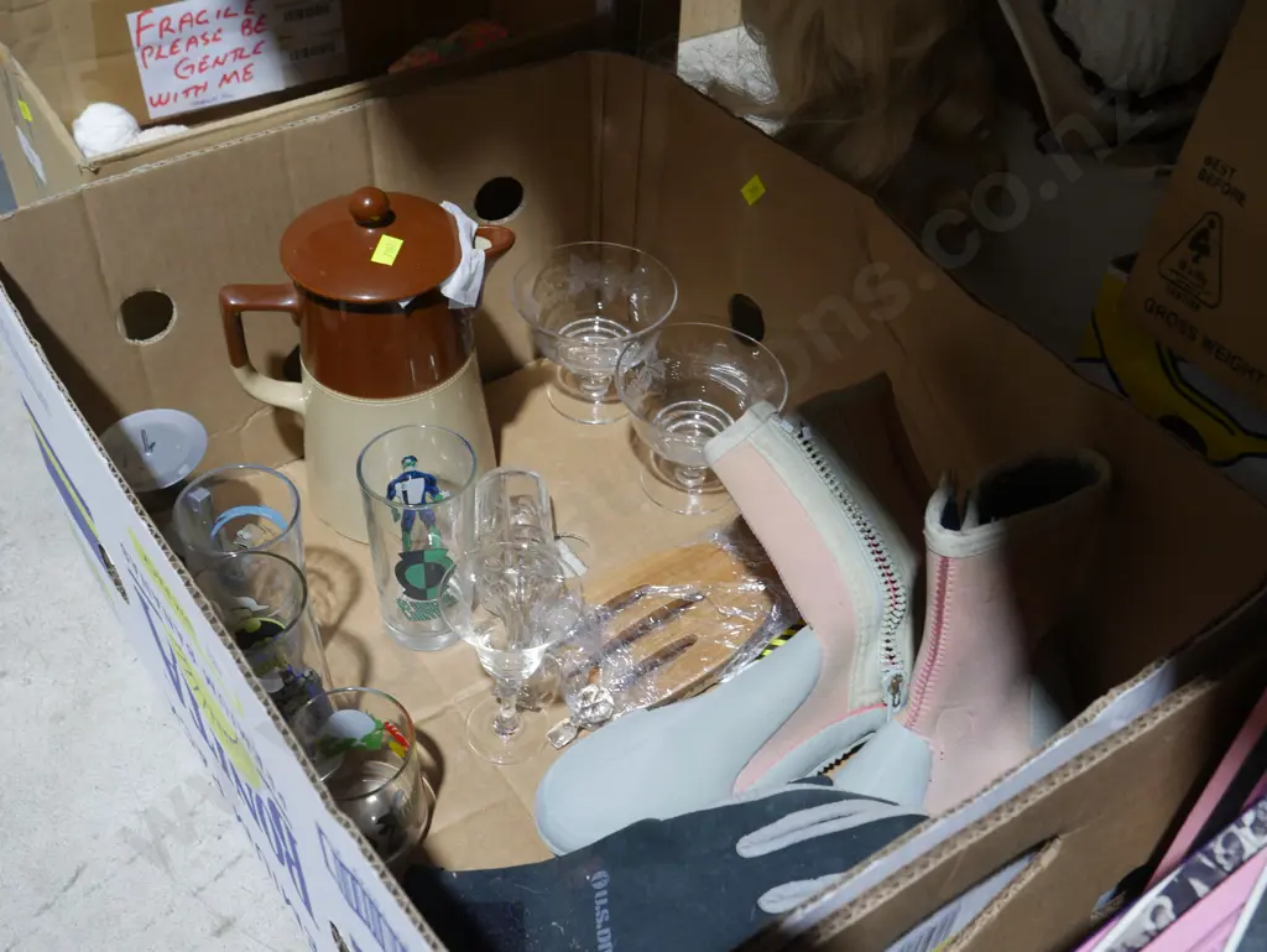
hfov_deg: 49.0
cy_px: 476
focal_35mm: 38
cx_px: 634
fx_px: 1392
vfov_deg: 37.8
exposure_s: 1/60
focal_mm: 19
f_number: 5
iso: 800
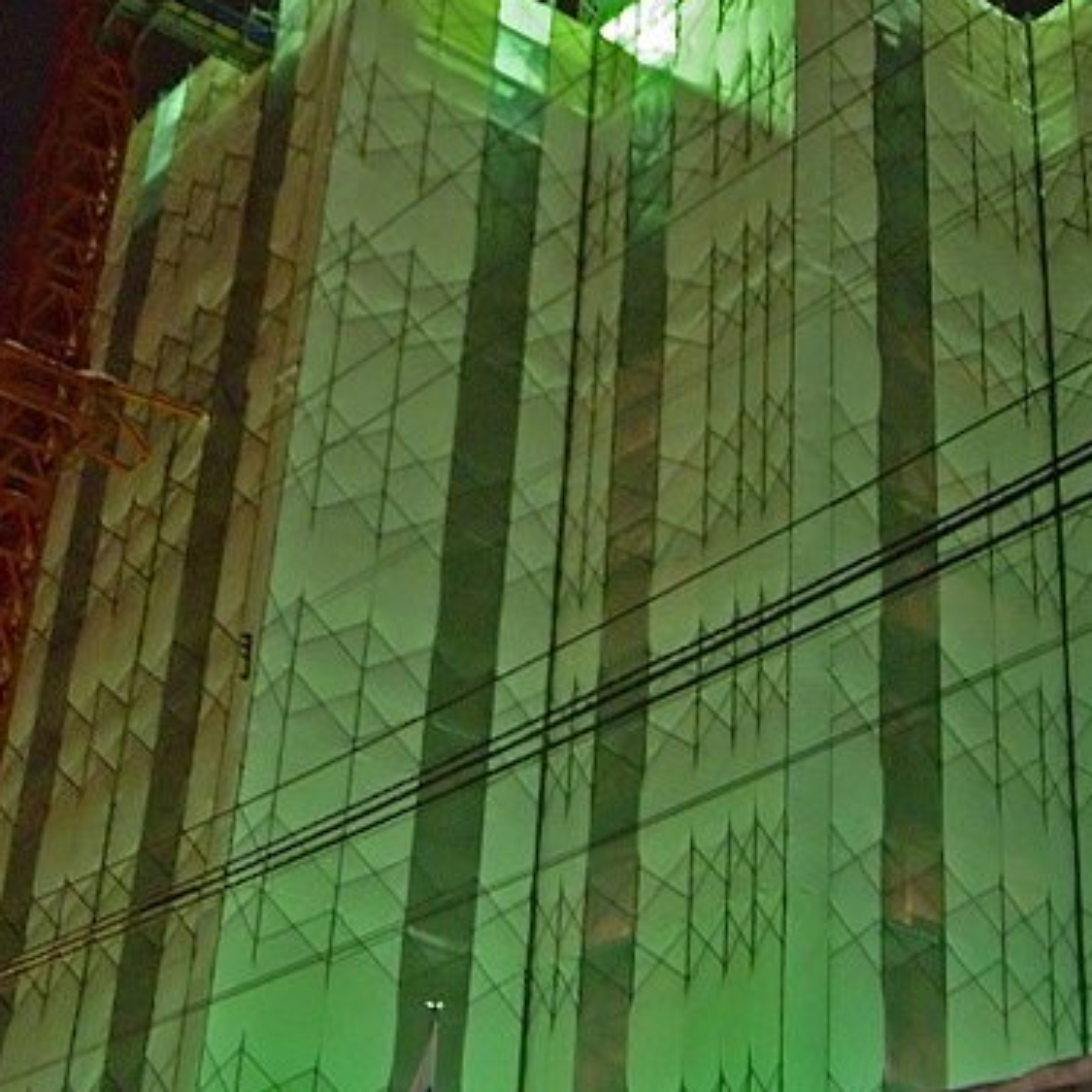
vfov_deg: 25.6
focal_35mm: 66
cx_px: 440
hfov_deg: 26.1
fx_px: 2356
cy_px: 198
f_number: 2.6
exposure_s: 1/4
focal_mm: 5.8
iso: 320
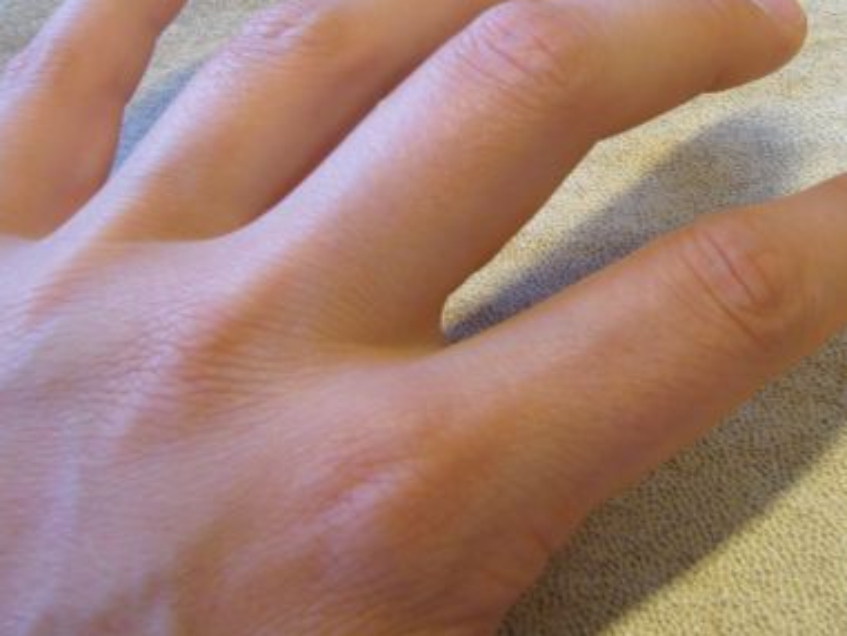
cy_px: 285
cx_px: 587
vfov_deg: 30.9
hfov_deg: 39.8
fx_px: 1150
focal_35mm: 47
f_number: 2.8
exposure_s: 1/25
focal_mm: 4.6
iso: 100
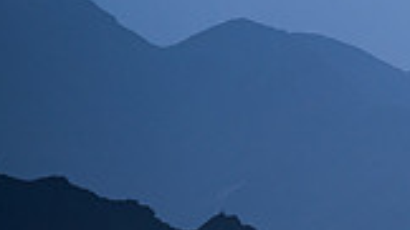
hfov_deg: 2.9
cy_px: 16
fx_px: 8140
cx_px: 721
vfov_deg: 1.6
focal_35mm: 749
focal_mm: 200
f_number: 2.8
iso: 250
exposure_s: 1/20000
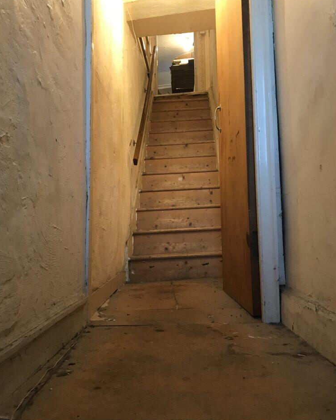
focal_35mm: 30
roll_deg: +1.3
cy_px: 195
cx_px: 171
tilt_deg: +7.0
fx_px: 373
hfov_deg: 48.5
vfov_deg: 58.7
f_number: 1.8
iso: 64
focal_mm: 3.99
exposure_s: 1/17
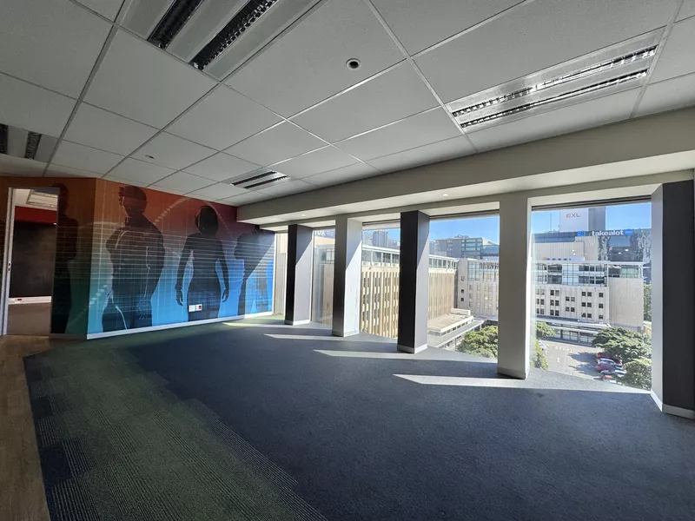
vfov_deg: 85.7
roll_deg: -2.0
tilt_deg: +1.4
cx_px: 348
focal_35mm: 14
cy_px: 260
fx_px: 281
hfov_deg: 102.1
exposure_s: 1/180
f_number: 2.2
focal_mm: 2.22
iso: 40
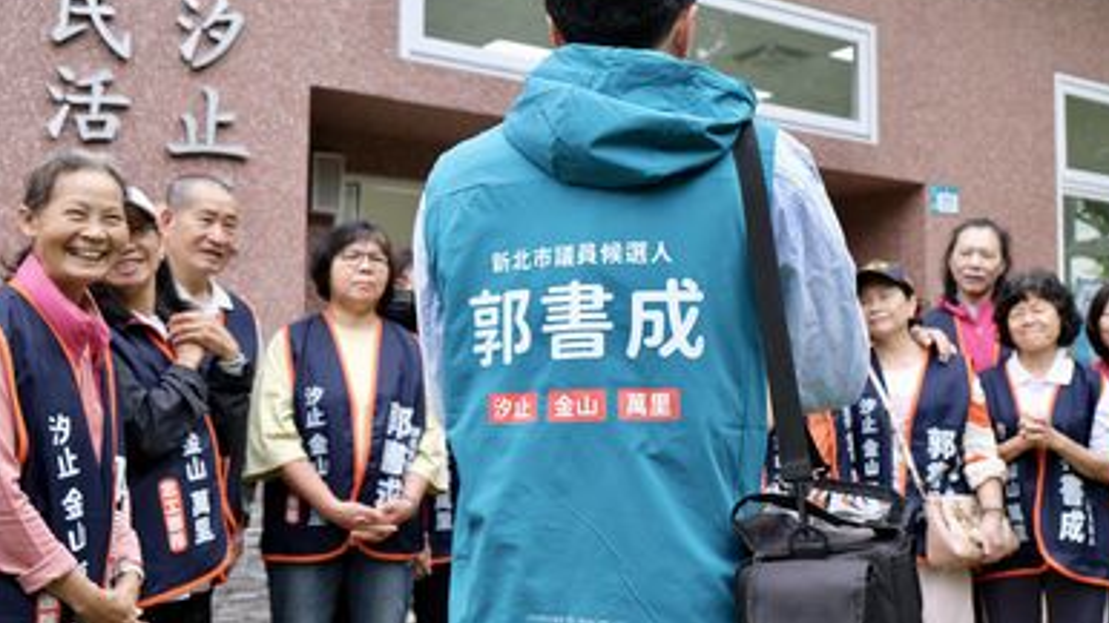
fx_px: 1117
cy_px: 294
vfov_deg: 31.2
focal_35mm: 38
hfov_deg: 52.8
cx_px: 572
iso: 200
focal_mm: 23.3
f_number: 4.5
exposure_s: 1/125
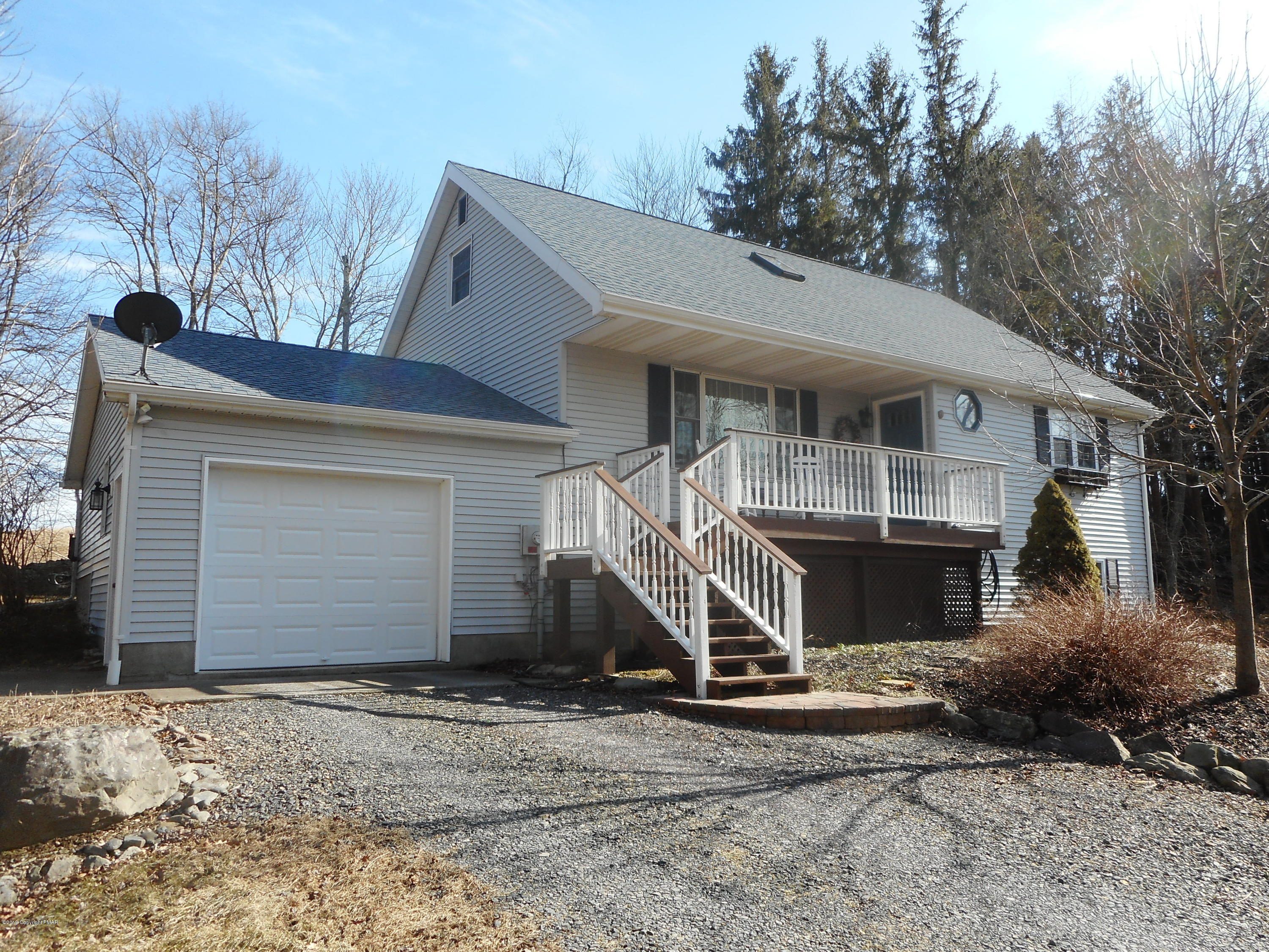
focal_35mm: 25
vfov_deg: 54.9
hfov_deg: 69.4
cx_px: 634
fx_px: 916
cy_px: 476
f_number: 3.7
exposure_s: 1/320
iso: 80
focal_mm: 4.5
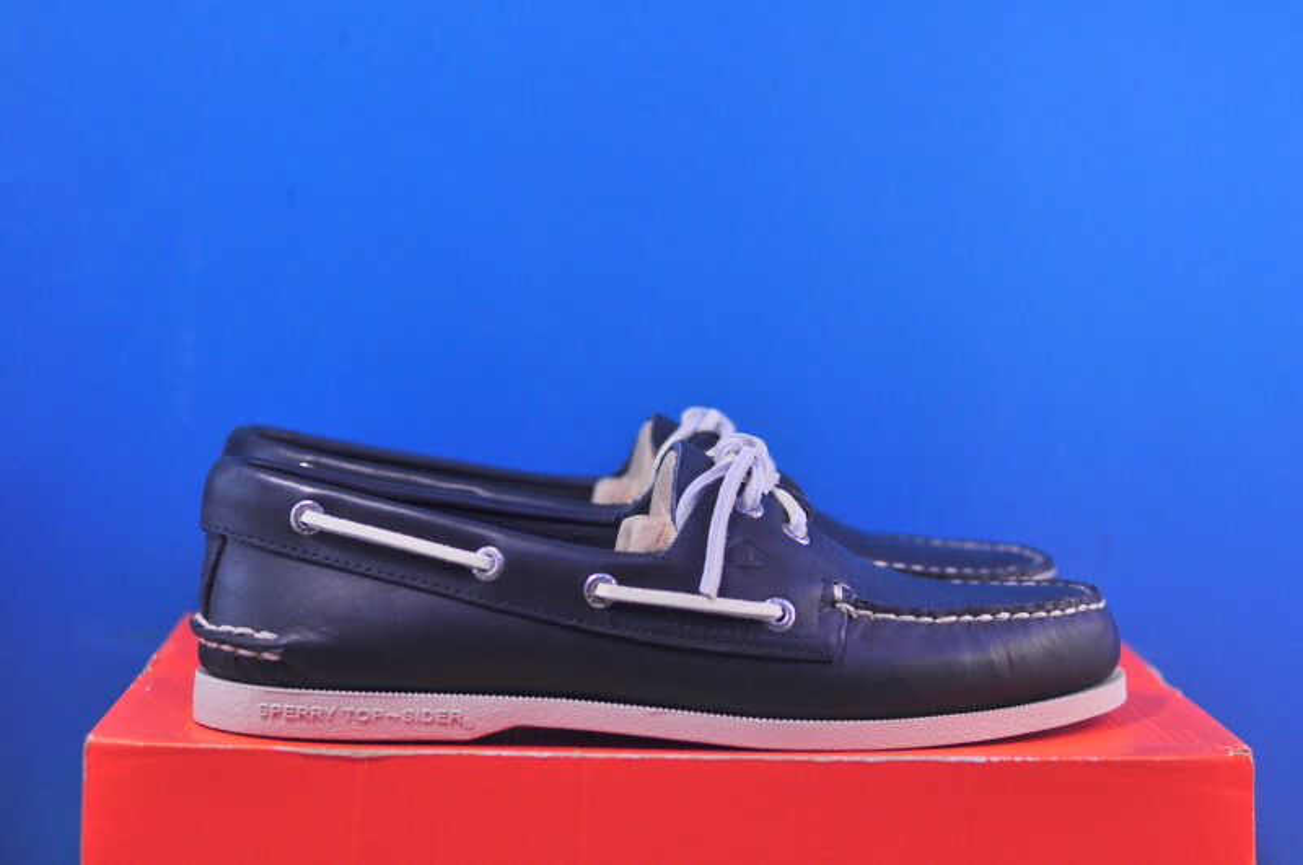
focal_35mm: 75
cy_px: 432
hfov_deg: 27.0
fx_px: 2711
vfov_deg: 18.1
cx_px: 652
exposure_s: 1/320
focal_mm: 50
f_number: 2.8
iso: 250
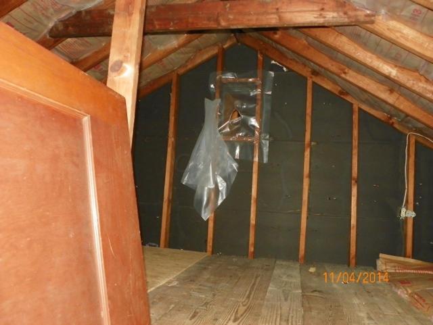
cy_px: 162
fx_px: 376
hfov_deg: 59.9
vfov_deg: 46.9
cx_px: 216
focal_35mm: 30
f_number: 2.8
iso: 200
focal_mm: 5.3
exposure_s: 1/30
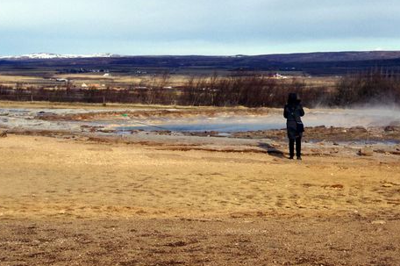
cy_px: 24
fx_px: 877
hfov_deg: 24.7
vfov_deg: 17.0
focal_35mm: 79
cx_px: 387
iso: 400
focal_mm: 20
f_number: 7.1
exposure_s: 1/2000
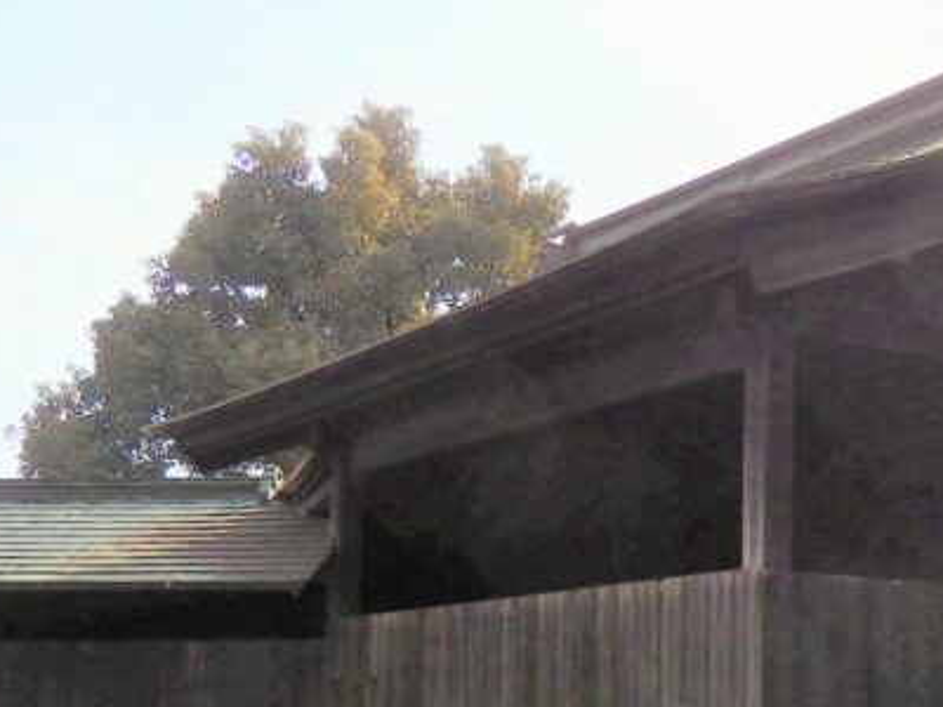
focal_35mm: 64
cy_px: 594
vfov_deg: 22.5
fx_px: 1743
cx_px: 792
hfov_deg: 29.4
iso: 125
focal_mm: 4.5
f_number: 8.7
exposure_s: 1/160
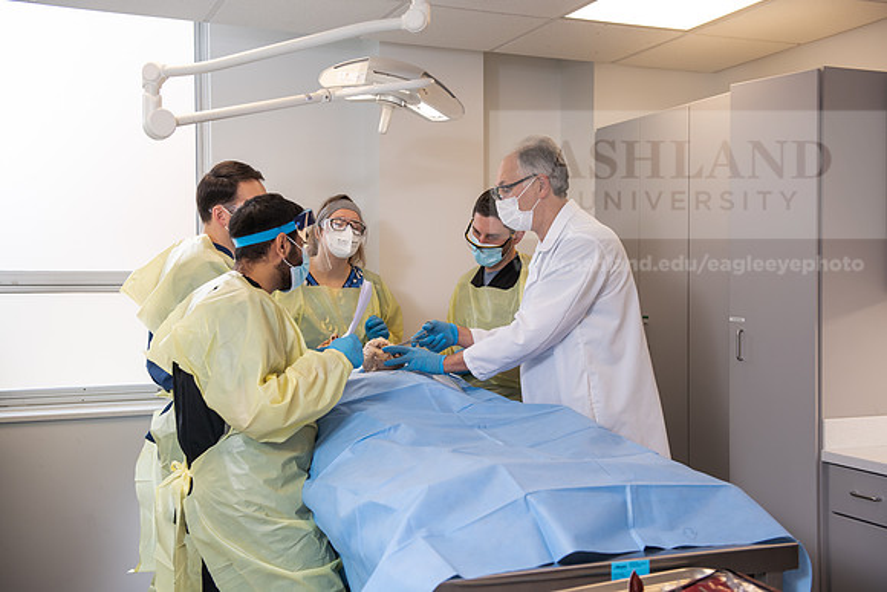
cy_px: 296
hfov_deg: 46.4
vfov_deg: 31.9
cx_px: 444
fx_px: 1035
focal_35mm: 42
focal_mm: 42
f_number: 4
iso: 400
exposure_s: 1/200
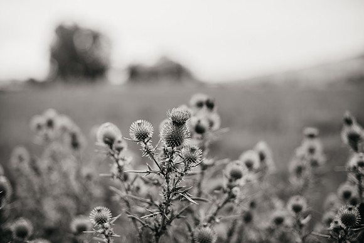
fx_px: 506
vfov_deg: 27.0
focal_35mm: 50
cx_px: 182
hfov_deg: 39.6
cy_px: 122
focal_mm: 50
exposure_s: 1/400
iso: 250
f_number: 2.2
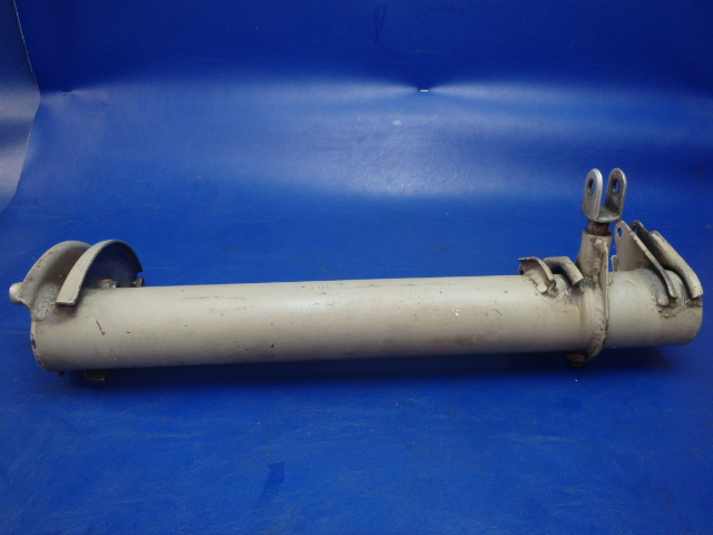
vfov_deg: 49.7
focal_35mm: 28
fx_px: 577
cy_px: 268
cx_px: 356
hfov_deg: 63.4
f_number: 3.9
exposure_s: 1/30
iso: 250
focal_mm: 5
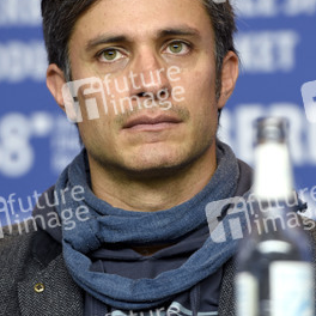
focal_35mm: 386
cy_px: 154
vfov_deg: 4.5
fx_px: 3987
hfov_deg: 4.5
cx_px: 158
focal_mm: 200
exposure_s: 1/250
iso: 640
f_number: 3.5
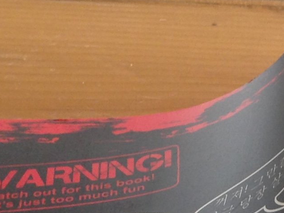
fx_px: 1394
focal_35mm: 170
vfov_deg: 8.6
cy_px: 286
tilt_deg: -41.2
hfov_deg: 11.2
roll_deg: +3.0
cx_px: 432
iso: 50
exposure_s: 1/20
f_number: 2.4
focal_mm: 4.12
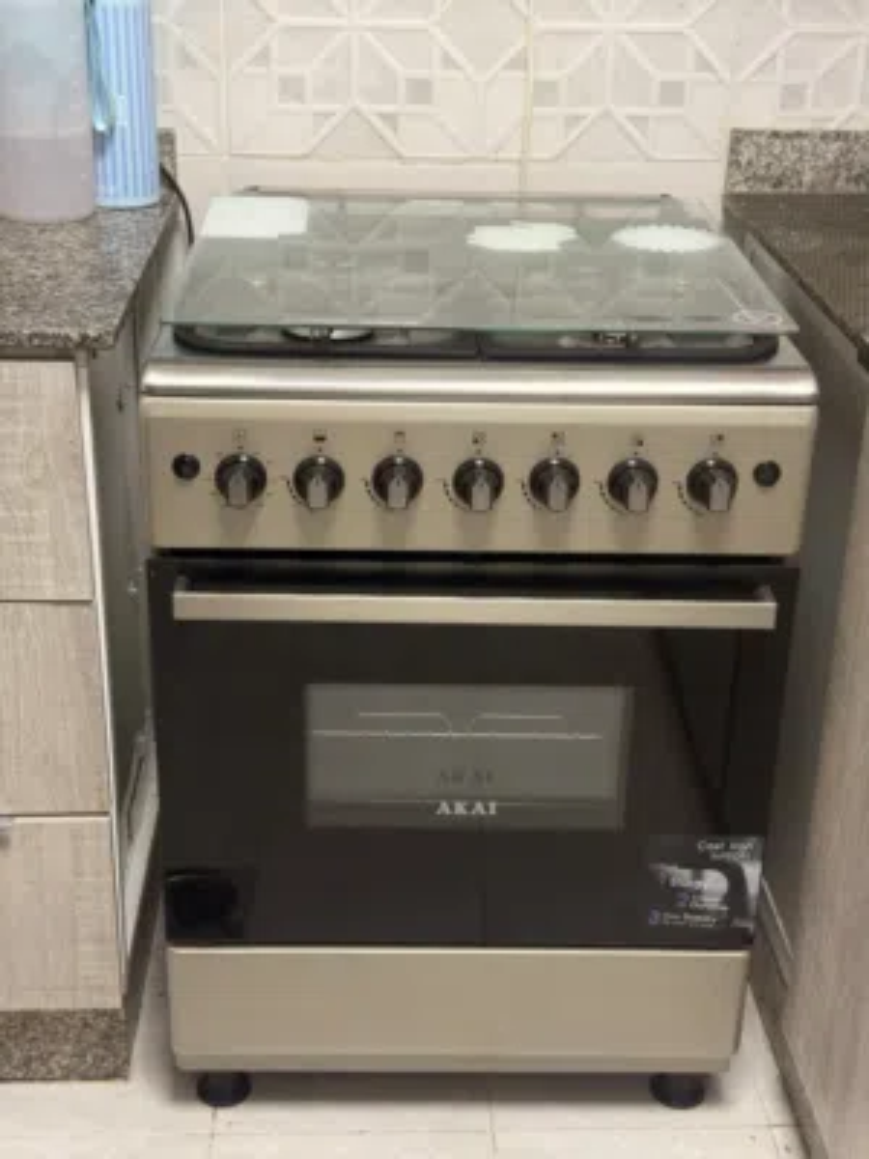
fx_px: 1607
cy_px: 580
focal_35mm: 48
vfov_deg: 39.7
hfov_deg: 30.3
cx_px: 434
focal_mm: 6.76
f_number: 1.78
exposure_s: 1/50
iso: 160
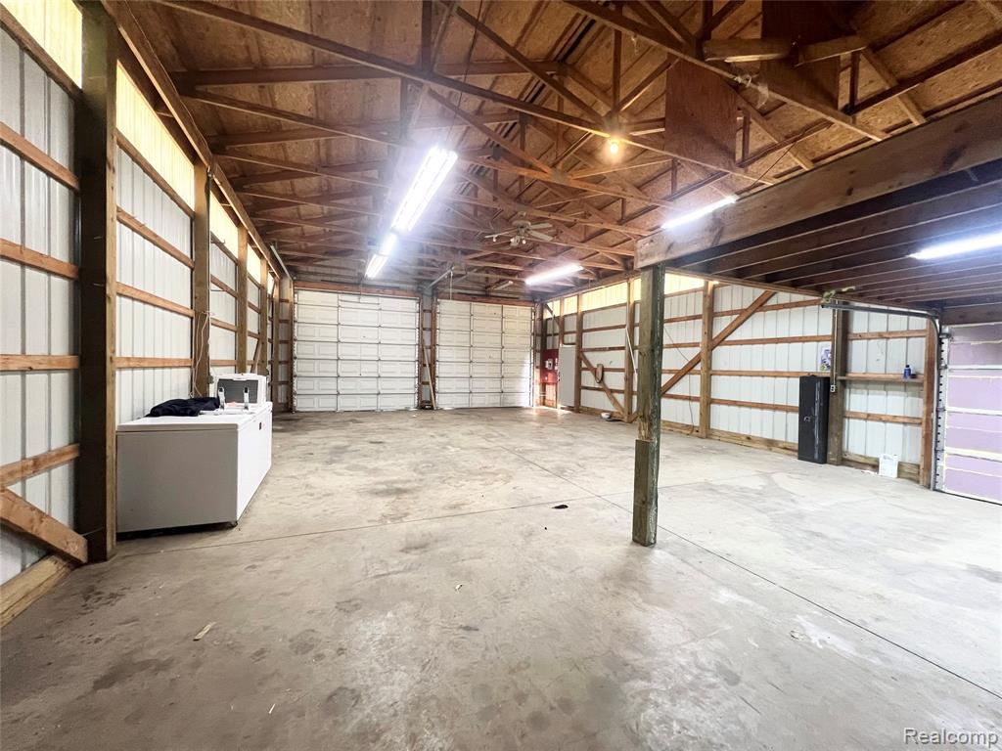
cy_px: 376
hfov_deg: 106.2
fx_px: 376
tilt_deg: -0.2
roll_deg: -1.1
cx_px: 501
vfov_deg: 89.9
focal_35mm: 13
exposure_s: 1/60
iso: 320
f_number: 1.8
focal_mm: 1.57
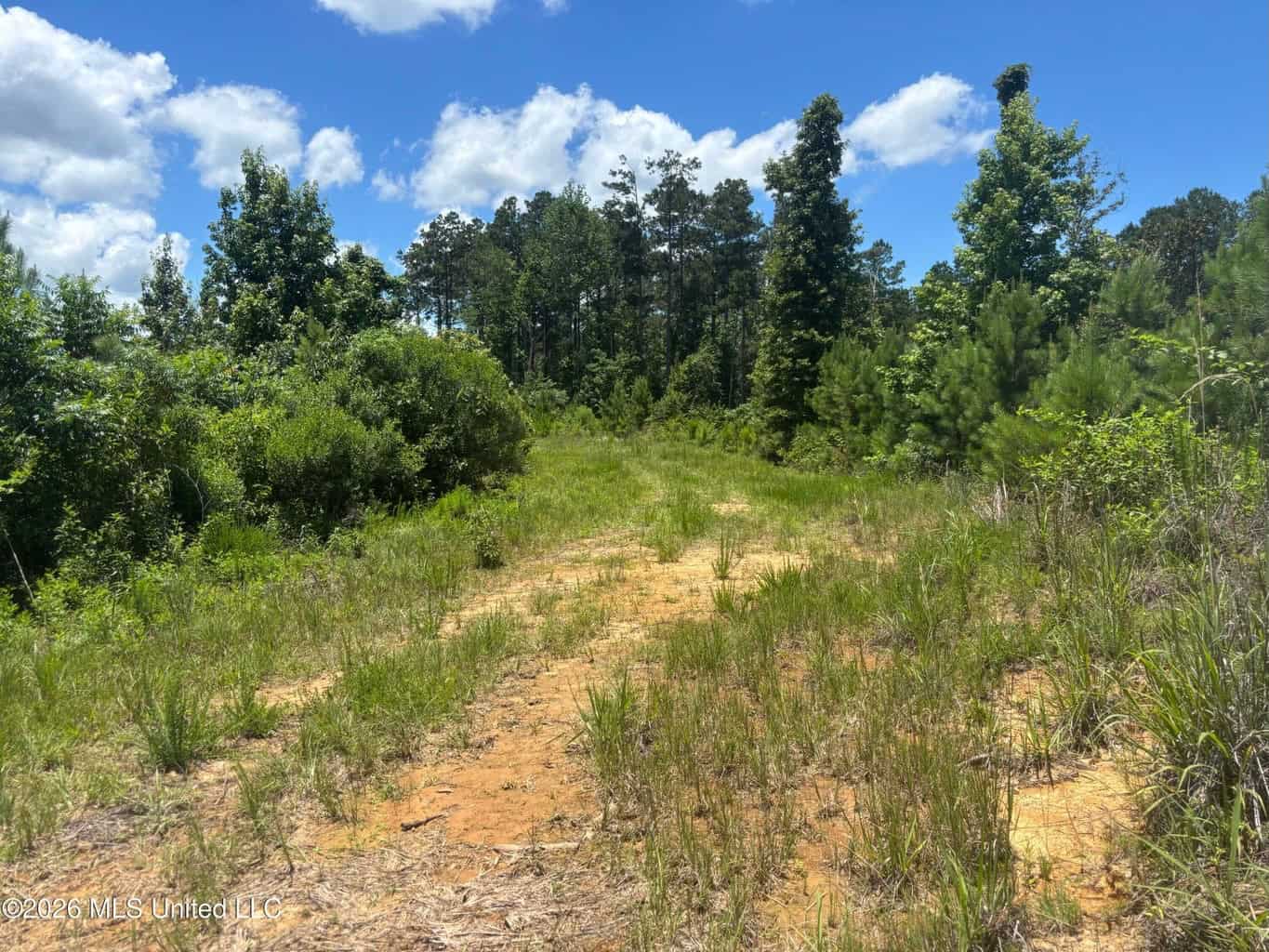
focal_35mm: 26
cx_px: 634
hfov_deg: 67.3
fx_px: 953
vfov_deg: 53.1
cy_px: 476
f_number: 1.6
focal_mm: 6
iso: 50
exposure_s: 1/2571
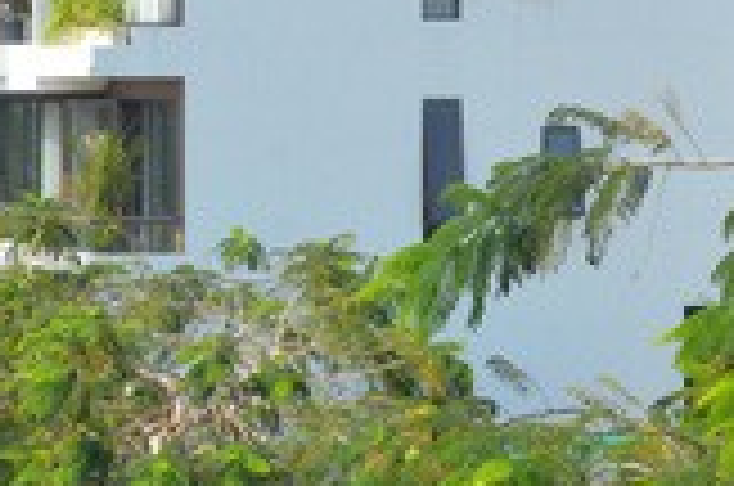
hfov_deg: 10.3
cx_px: 158
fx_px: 4049
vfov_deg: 6.9
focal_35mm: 199
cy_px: 144
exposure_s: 1/640
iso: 1000
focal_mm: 40
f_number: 13
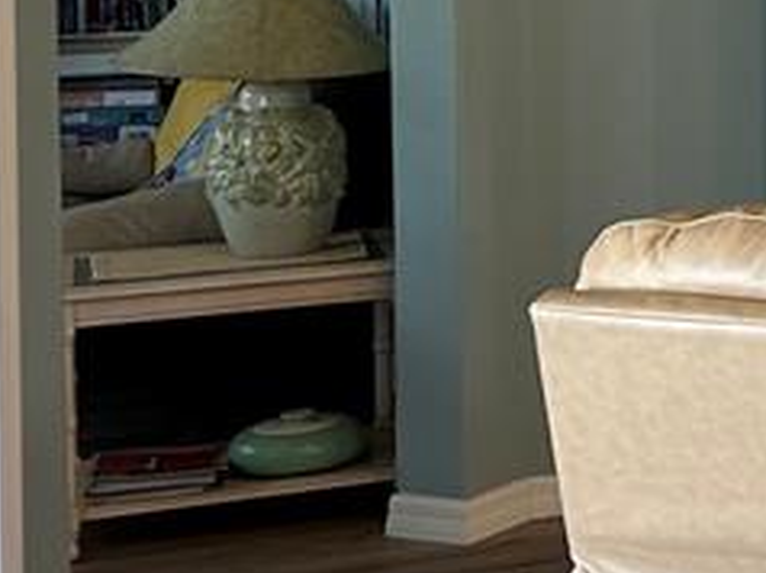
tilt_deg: -1.8
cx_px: 1516
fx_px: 2476
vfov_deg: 12.8
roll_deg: -0.3
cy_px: -135
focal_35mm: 112
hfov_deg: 14.6
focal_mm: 5.7
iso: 100
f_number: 1.5
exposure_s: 1/60
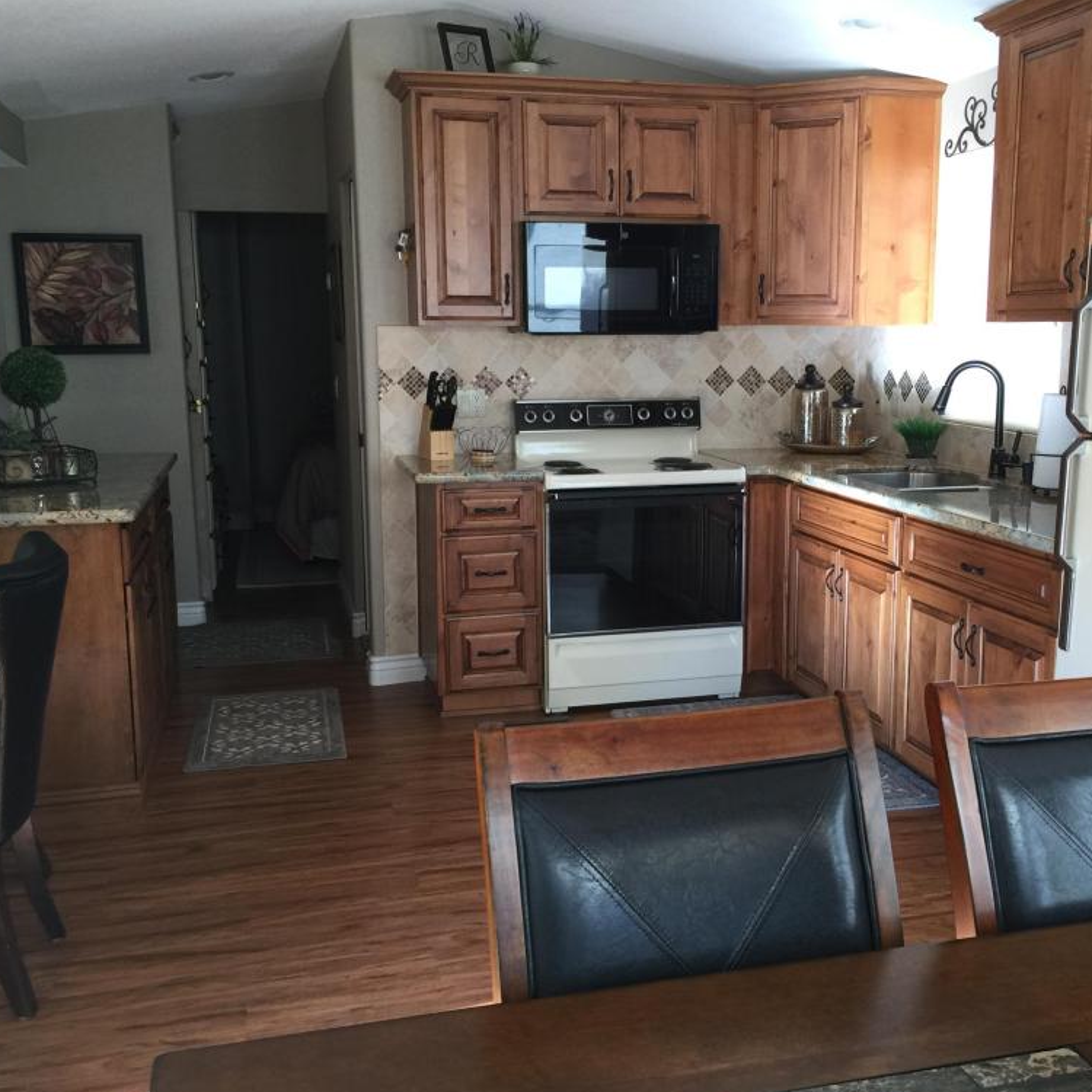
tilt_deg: -10.4
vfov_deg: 47.2
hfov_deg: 47.0
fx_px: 1249
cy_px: 555
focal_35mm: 35
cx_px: 636
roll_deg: -0.6
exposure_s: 1/30
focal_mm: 4.15
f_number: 2.2
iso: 40
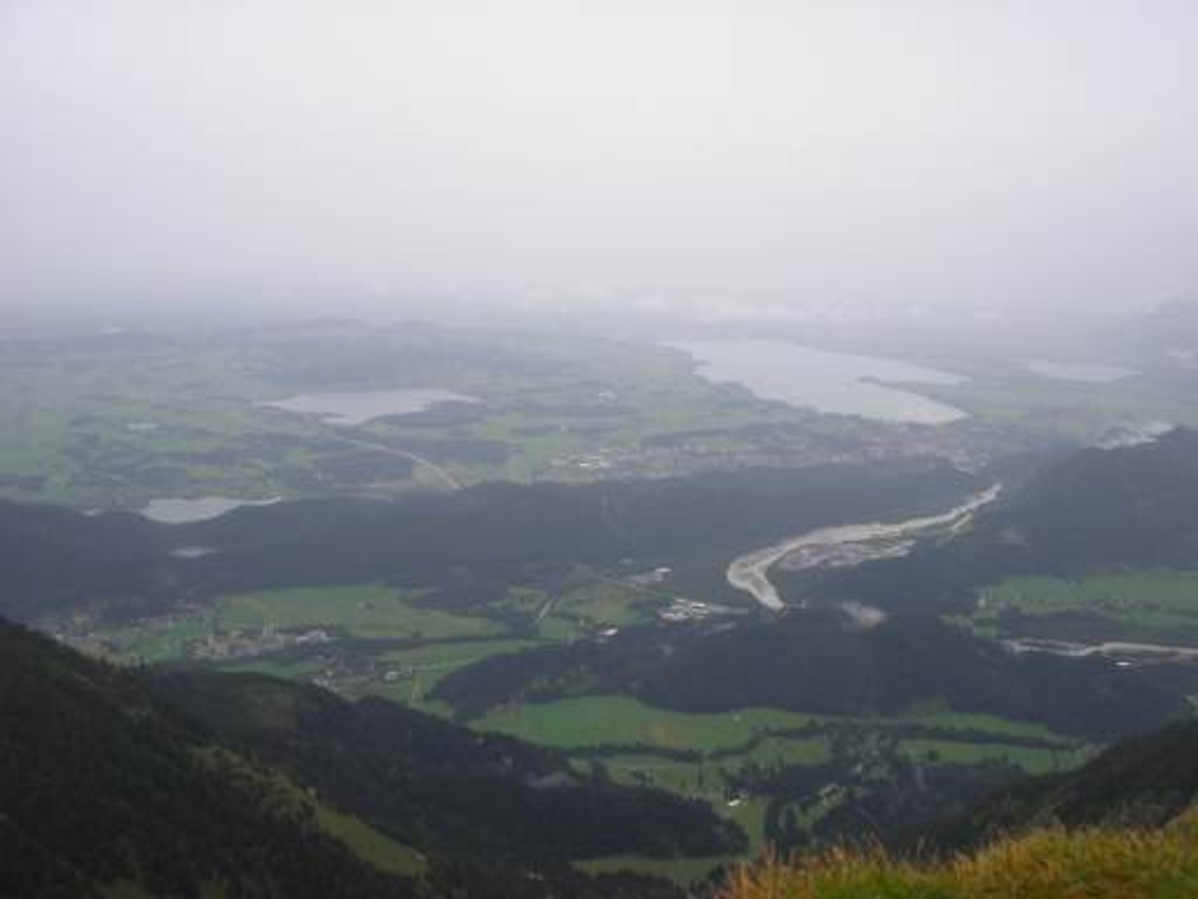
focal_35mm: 38
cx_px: 599
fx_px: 1315
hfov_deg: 49.0
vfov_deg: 37.7
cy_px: 450
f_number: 4.1
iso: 50
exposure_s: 1/270
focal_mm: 5.8
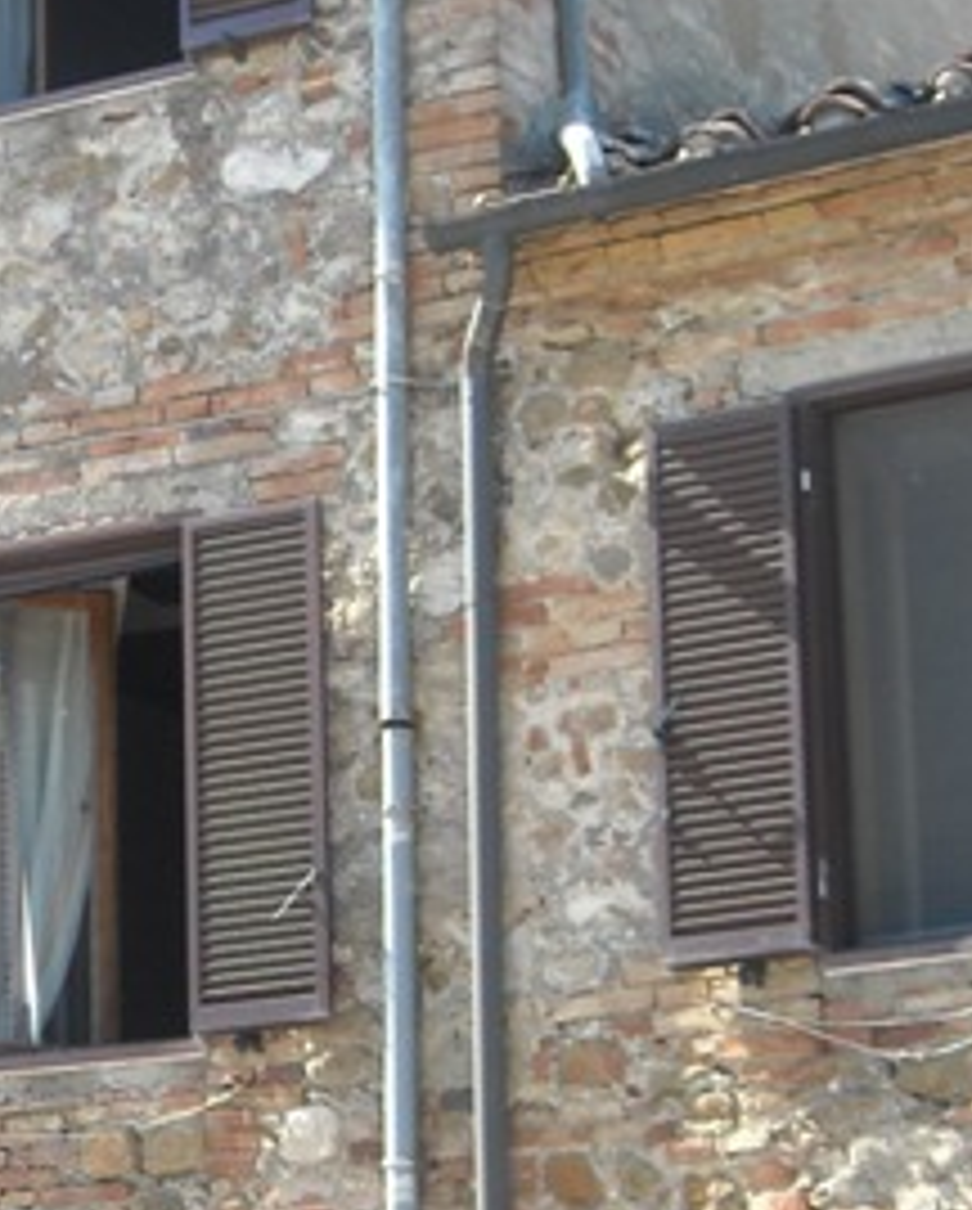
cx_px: -72
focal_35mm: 142
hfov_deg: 10.8
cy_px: 535
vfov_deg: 13.5
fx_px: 5095
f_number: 3.2
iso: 64
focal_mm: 7.92
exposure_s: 1/218
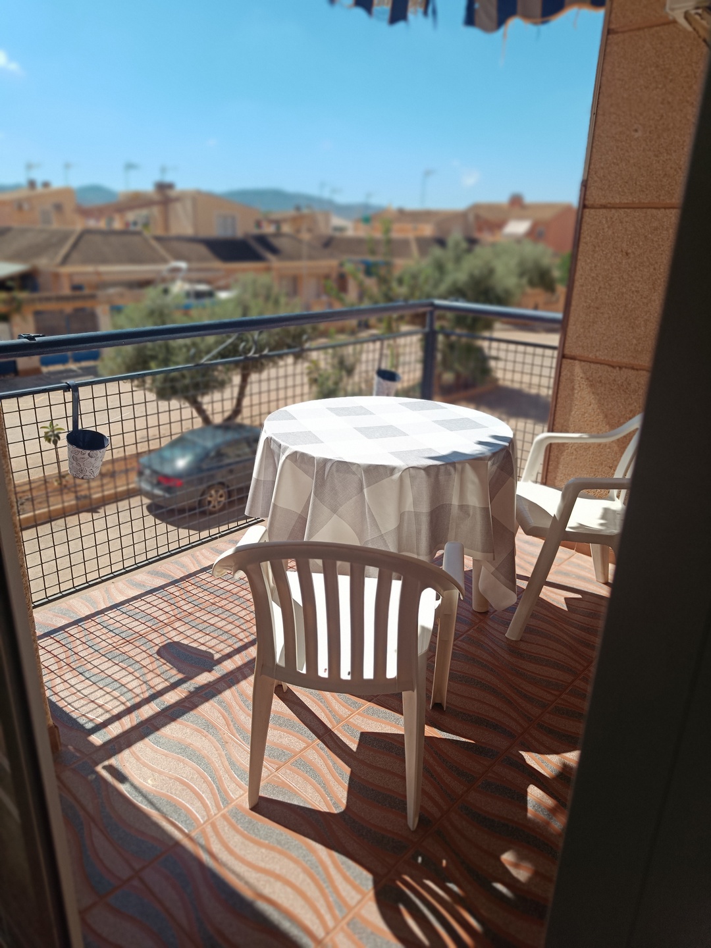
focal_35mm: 24
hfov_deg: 56.8
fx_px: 657
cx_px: 356
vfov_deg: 71.6
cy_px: 474
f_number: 1.79
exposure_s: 1/1441
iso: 65
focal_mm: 4.71
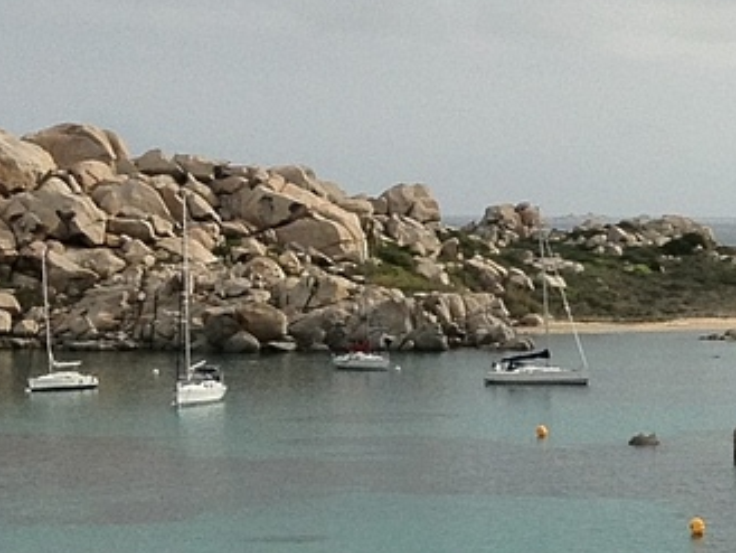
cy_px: 531
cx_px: 1257
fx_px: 3616
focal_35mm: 170
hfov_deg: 11.0
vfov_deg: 8.7
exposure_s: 1/1623
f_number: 2.4
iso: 64
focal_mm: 4.28
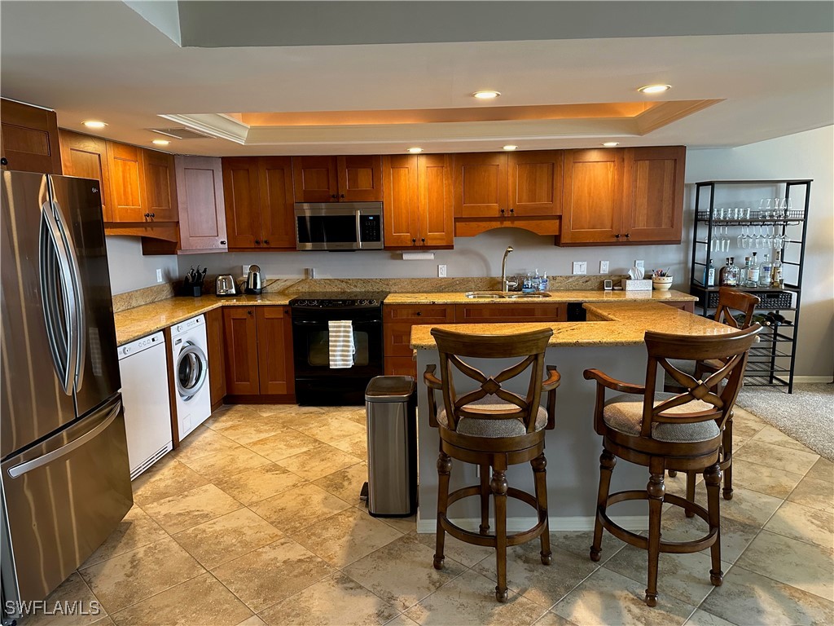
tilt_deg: -8.1
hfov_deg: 71.6
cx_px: 417
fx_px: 578
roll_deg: +1.0
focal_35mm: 24
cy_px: 313
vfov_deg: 56.8
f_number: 1.78
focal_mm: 6.86
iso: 500
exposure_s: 1/60
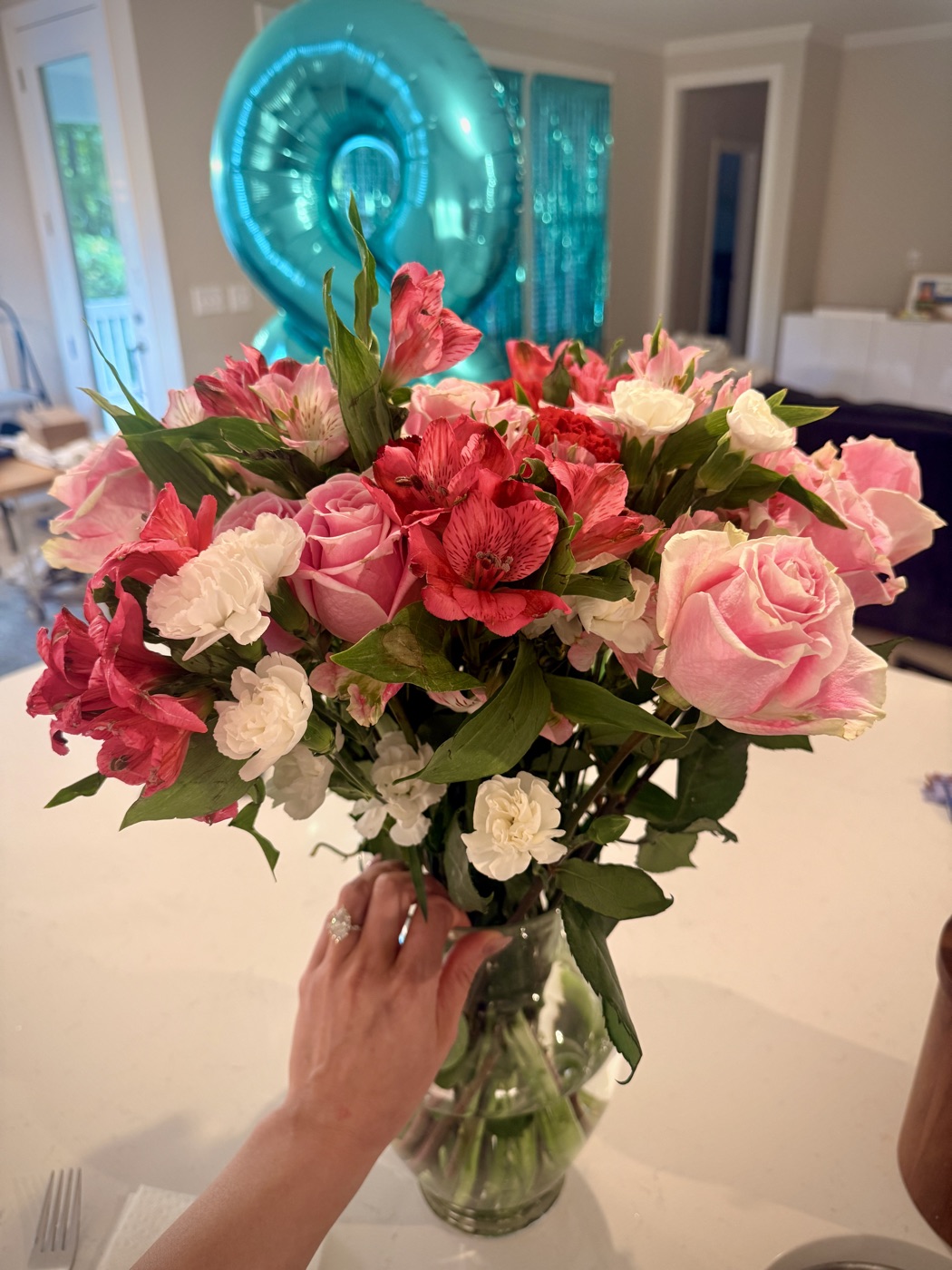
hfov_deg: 56.8
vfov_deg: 71.6
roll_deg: +1.0
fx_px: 880
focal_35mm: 24
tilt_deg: -24.1
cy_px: 635
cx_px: 476
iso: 250
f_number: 1.78
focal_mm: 6.76
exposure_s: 1/60
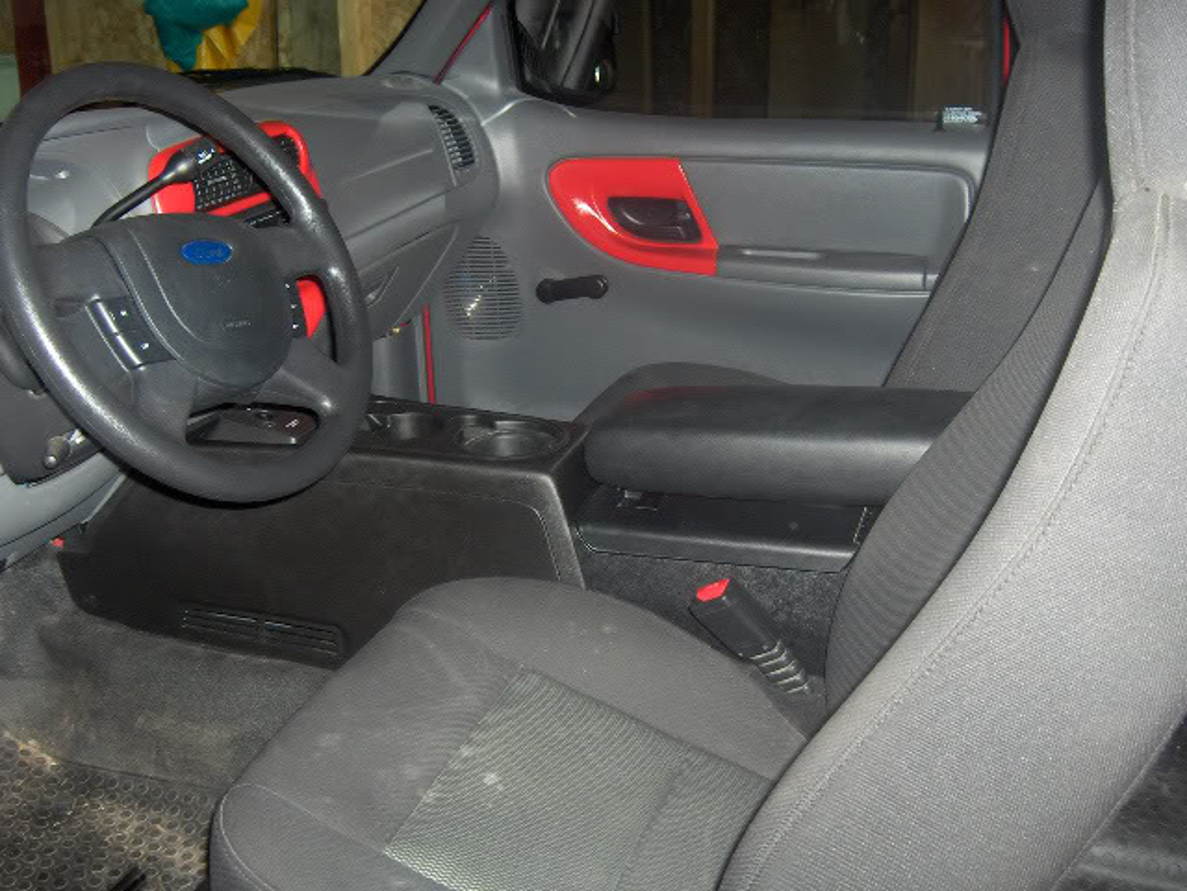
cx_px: 594
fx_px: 1337
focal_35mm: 39
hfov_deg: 47.9
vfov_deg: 36.8
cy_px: 446
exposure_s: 1/60
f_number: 2.8
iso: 100
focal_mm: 8
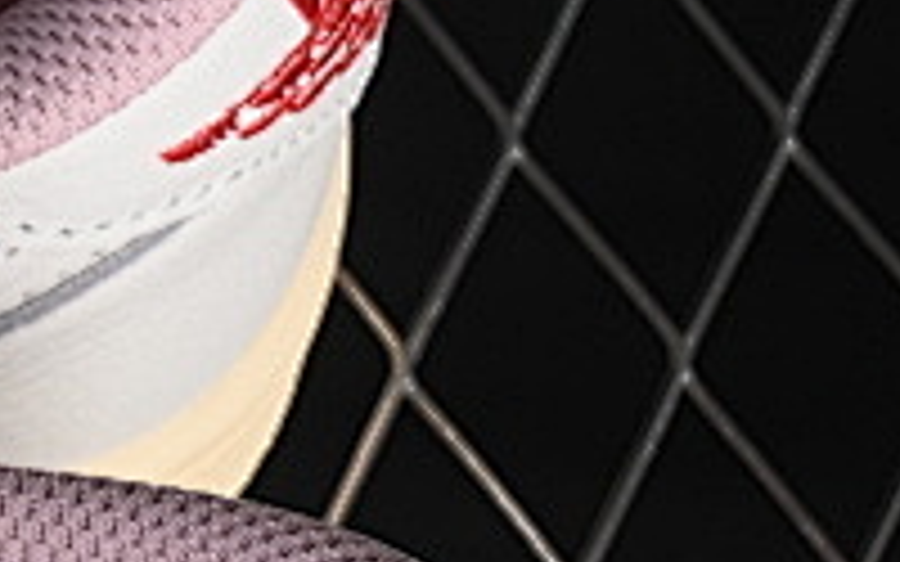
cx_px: -1368
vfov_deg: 3.2
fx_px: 10130
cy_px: 683
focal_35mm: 413
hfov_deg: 4.9
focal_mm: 50
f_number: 7.1
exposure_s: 1/80
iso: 160
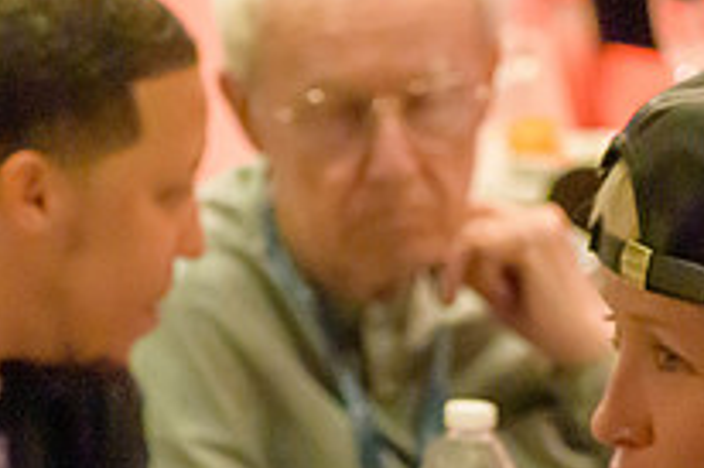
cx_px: 249
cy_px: 651
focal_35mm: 473
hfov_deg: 4.4
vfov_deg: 2.9
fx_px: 9242
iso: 12800
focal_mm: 112
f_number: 4.8
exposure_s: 1/40
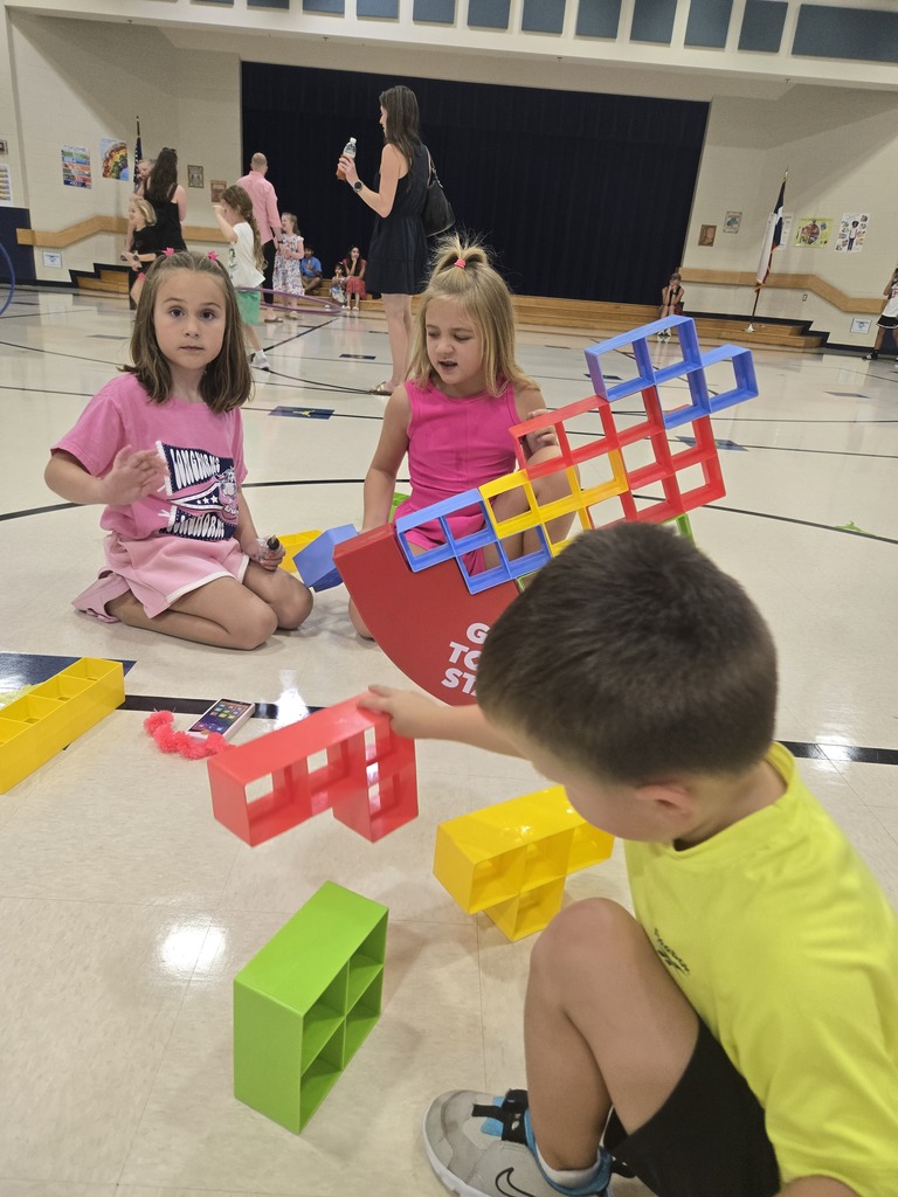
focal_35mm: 23
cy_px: 598
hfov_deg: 58.9
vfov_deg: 73.9
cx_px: 449
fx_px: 796
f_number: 1.8
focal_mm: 5.4
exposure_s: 1/120
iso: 250
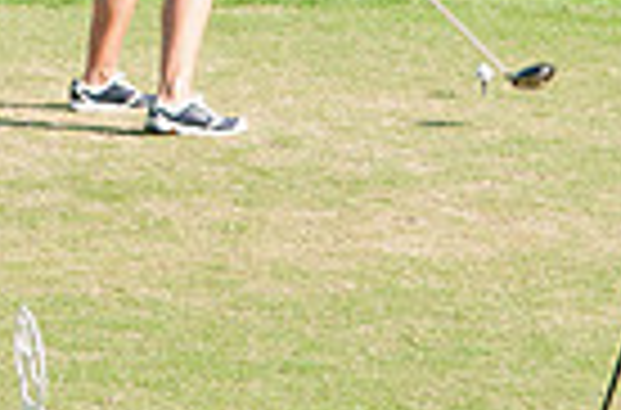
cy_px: -34
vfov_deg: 3.9
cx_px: -32
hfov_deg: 5.9
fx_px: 5983
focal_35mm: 348
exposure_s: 1/320
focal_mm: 55
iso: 250
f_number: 5
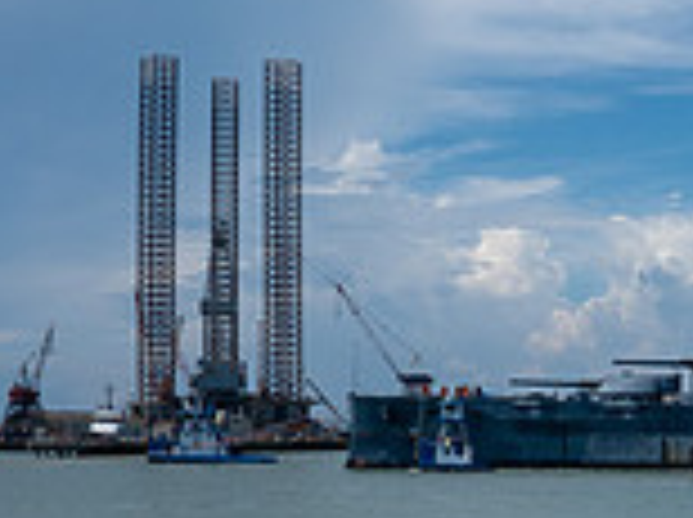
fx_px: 1739
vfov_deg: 16.5
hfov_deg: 19.9
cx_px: 994
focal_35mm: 87
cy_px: 552
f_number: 9
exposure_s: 1/750
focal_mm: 16
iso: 160
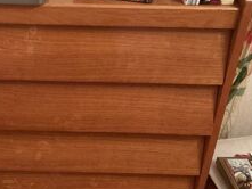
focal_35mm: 63
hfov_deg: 30.0
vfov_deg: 23.3
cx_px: 49
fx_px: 459
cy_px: 81
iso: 500
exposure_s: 1/30
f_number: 1.8
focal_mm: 3
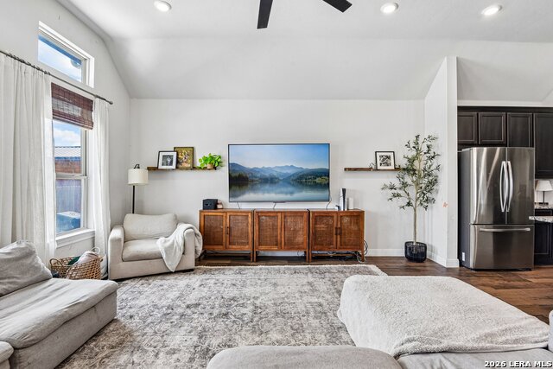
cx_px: 276
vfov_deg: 70.5
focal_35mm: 17
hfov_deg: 93.3
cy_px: 184
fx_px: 261
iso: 400
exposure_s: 1/25
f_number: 8
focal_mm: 17
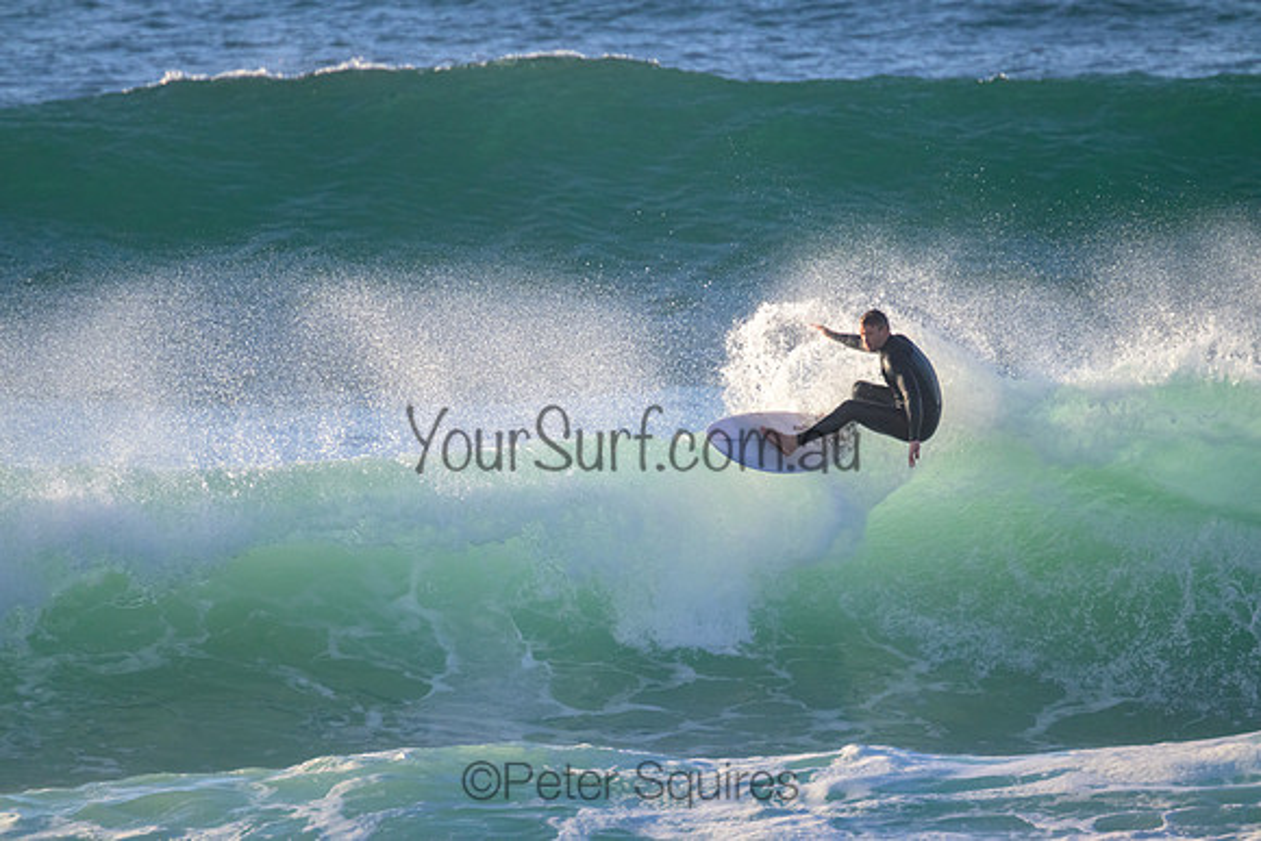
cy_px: 420
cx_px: 630
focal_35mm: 800
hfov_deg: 2.6
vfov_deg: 1.7
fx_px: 28027
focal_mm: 800
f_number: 11
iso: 1800
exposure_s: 1/1600
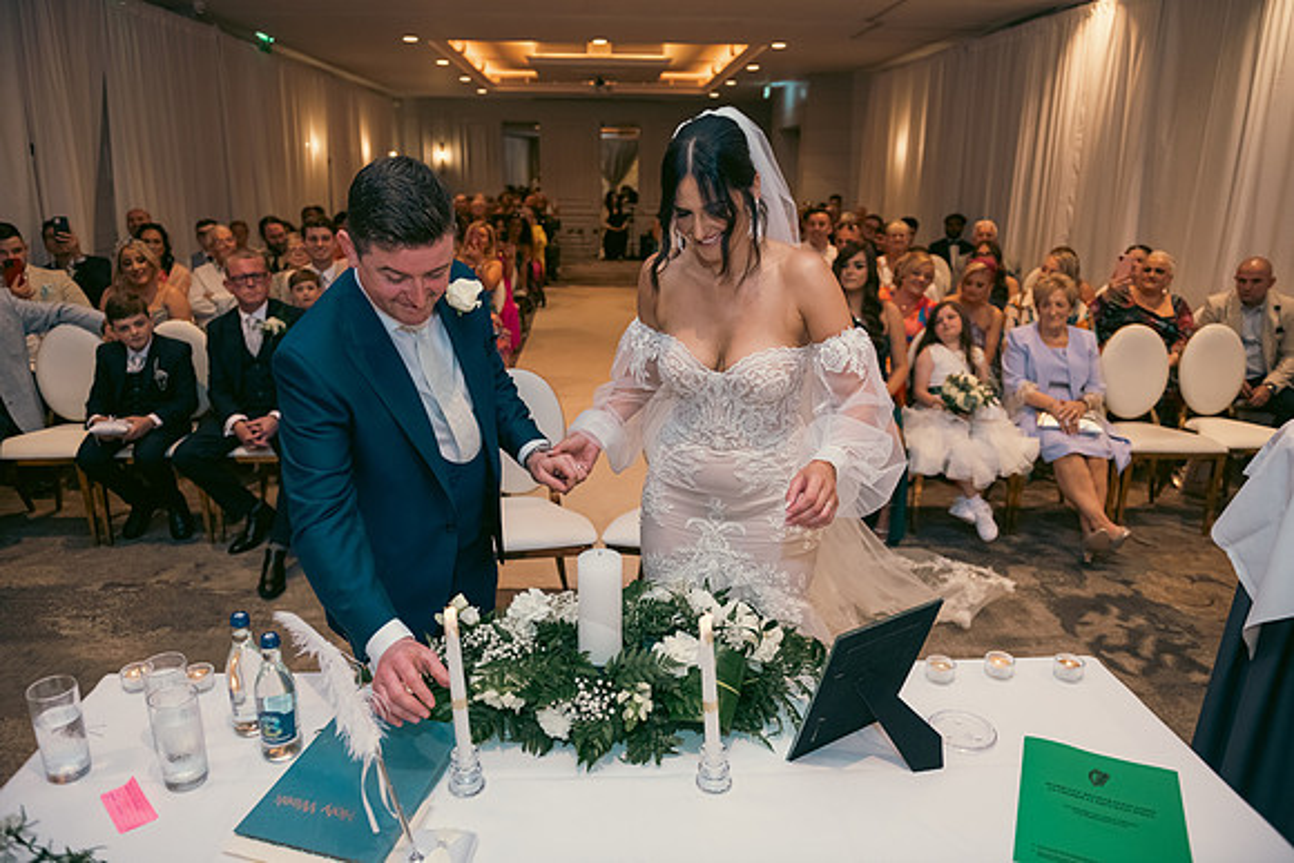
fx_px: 863
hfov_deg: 73.7
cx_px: 647
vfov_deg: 53.2
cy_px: 432
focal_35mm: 24
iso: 800
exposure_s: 1/160
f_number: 3.5
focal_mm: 24
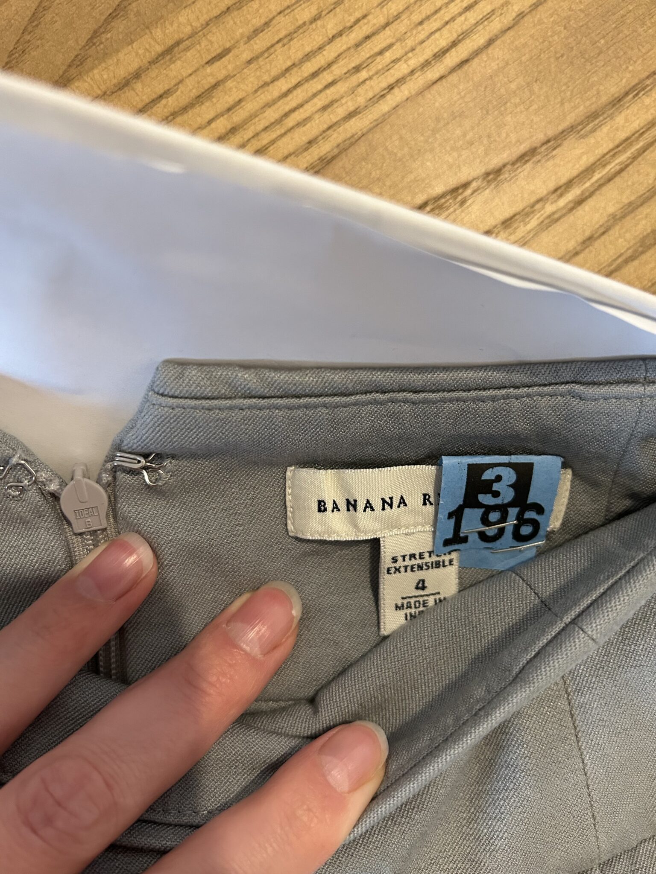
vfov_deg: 67.3
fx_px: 657
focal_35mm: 26
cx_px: 328
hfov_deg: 53.1
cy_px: 437
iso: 400
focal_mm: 5.7
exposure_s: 1/60
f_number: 1.5
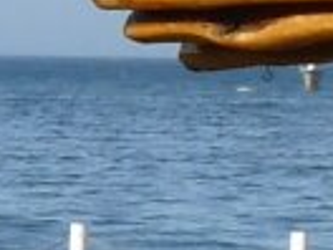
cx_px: 1105
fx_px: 6359
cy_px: -348
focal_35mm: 661
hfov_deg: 2.9
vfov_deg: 2.2
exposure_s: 1/400
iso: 100
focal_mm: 8.5
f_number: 5.6
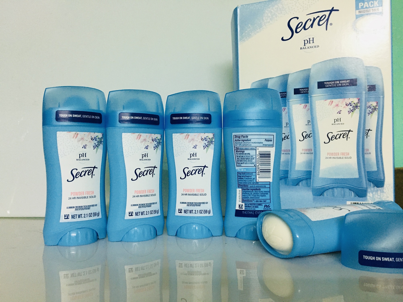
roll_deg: +0.4
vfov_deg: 48.2
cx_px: 202
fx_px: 338
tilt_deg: +5.0
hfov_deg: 61.7
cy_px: 151
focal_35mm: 29
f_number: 2.2
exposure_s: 1/33
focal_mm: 4.15
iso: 200
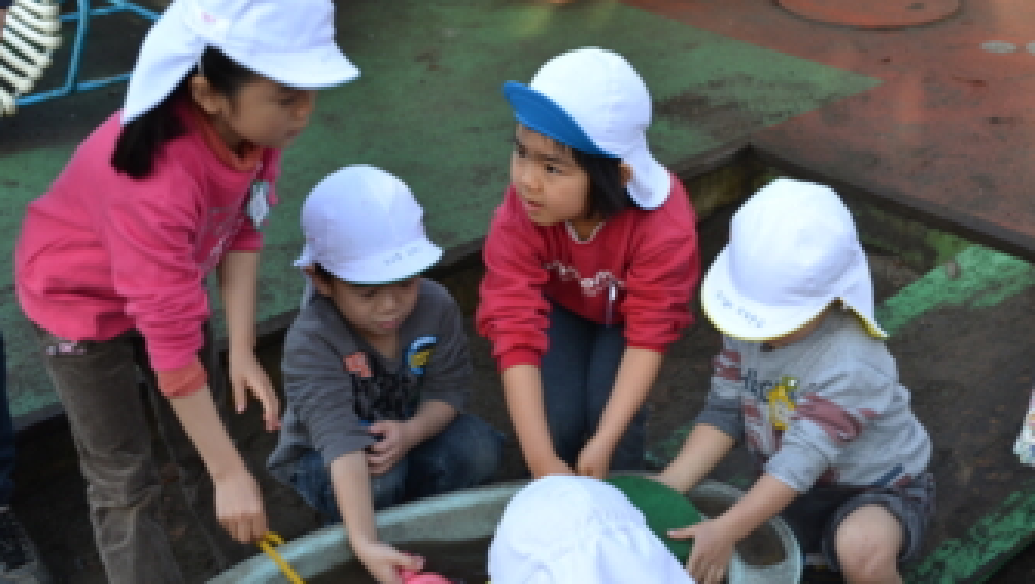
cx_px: 565
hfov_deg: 34.8
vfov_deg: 20.0
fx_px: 1648
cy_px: 190
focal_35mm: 60
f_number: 5.6
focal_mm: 32
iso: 280
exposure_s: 1/125
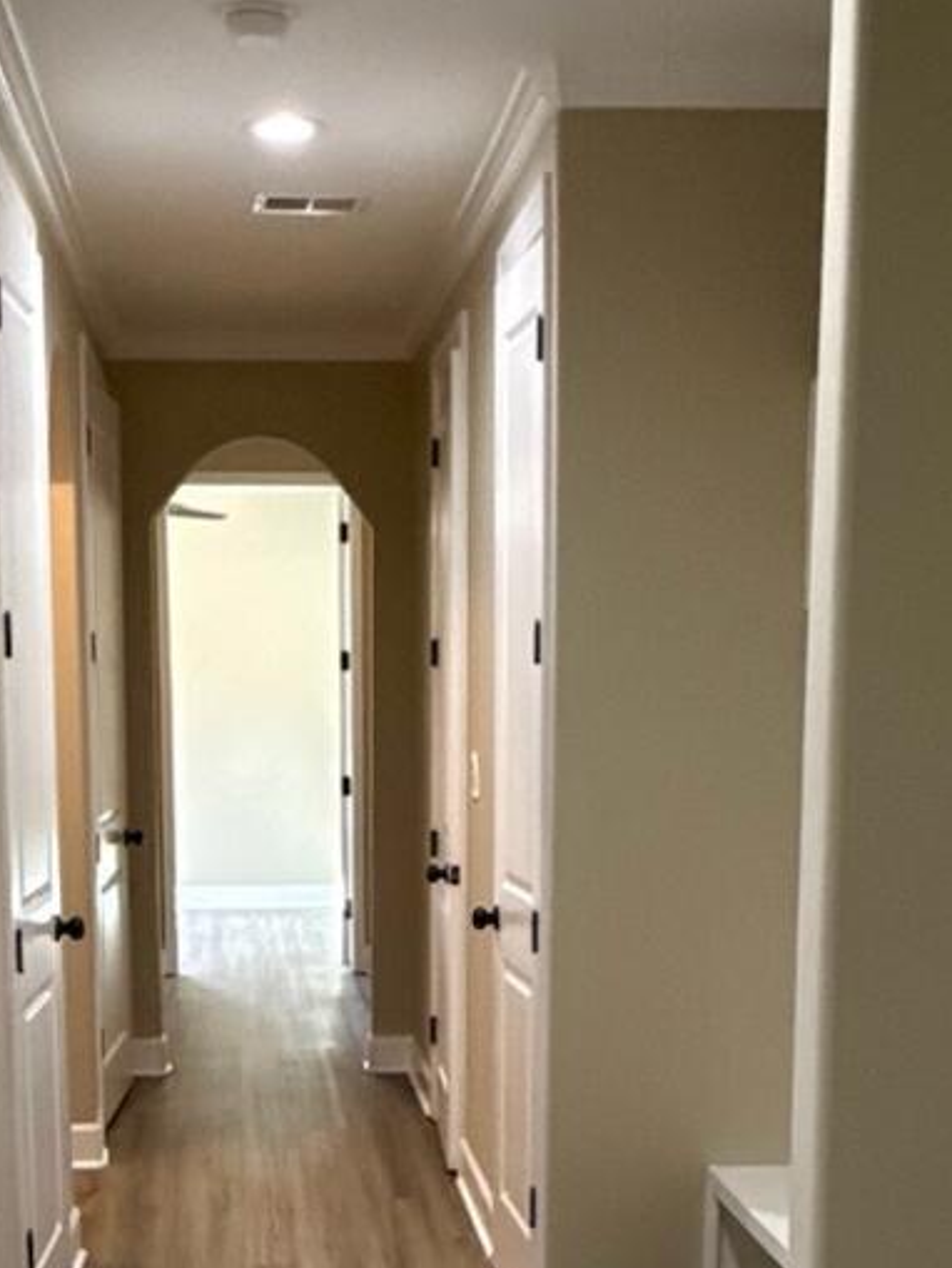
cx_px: 376
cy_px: 1009
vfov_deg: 33.9
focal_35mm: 55
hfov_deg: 26.5
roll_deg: -0.6
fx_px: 2016
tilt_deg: -9.5
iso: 200
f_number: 2.2
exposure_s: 1/60
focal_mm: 2.22
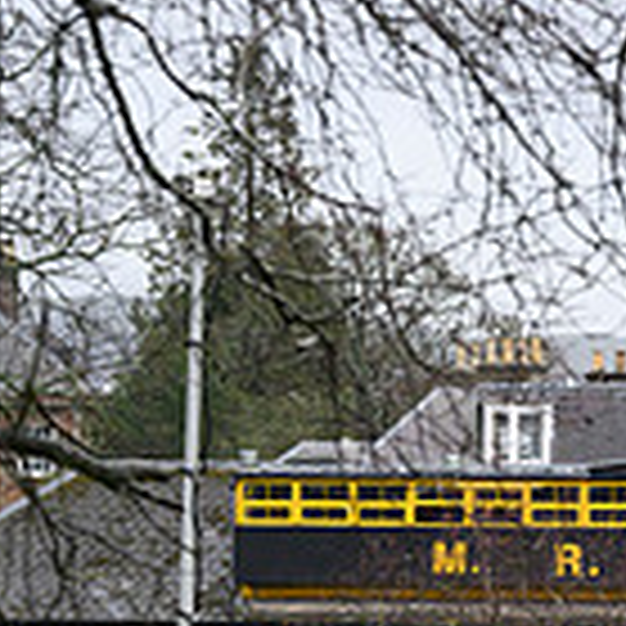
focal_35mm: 497
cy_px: 741
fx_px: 10169
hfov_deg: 3.5
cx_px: 1270
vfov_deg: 3.5
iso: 1250
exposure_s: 1/160
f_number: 7.1
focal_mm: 140
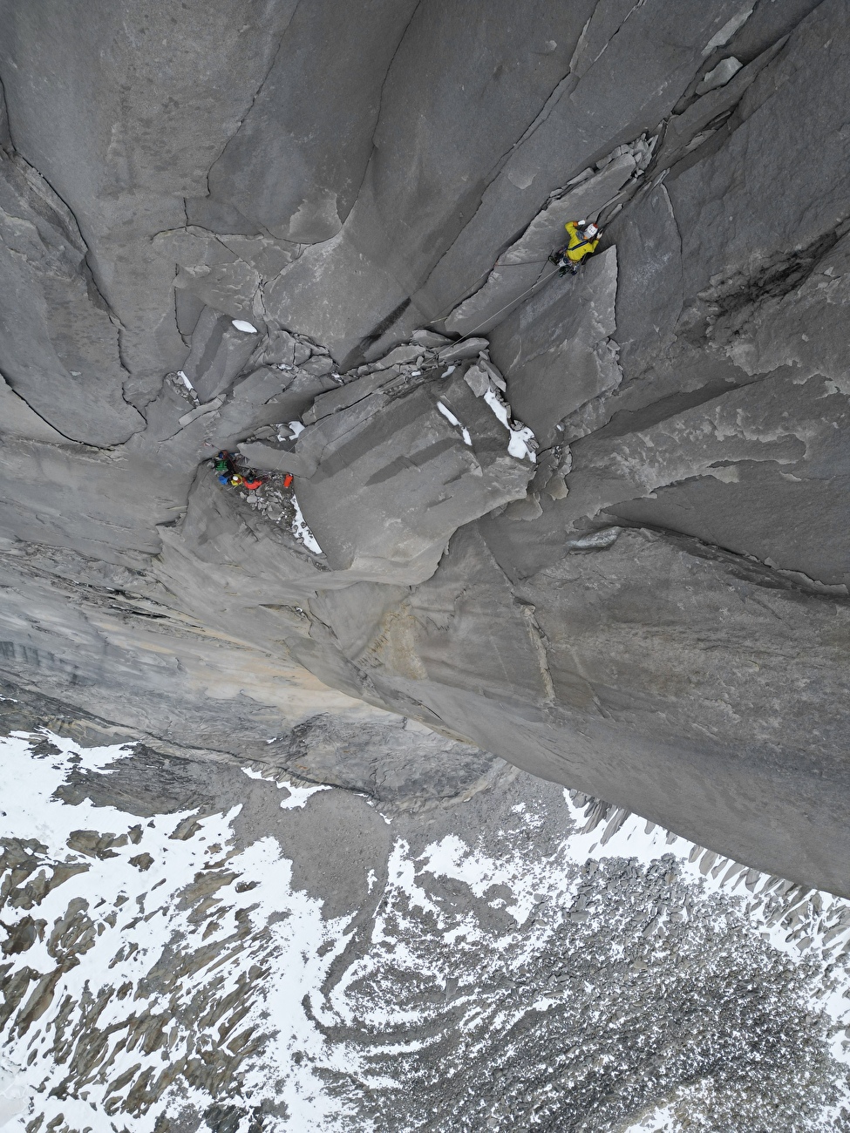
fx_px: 786
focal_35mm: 24
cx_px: 425
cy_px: 566
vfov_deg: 71.6
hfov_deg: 56.8
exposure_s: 1/1250
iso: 110
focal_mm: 6.72
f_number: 1.7
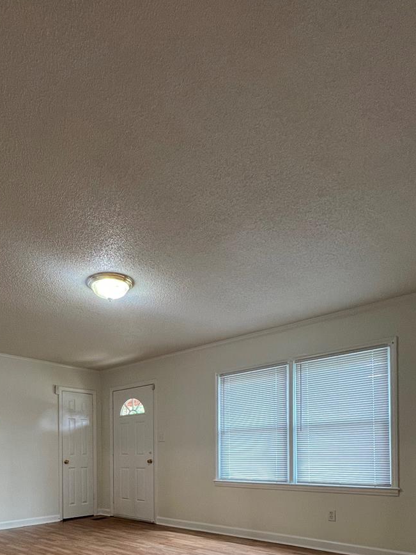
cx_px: 134
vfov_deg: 66.1
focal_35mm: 23
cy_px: 456
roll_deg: -0.4
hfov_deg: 57.4
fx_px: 369
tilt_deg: +0.1
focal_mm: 1.57
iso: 125
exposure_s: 1/60
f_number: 1.8
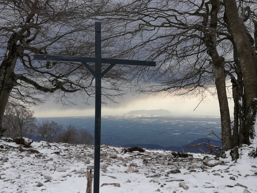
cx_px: 128
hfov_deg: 42.1
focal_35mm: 45
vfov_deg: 32.2
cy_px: 96
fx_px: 334
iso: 50
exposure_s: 1/418
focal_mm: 3.81
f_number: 2.2
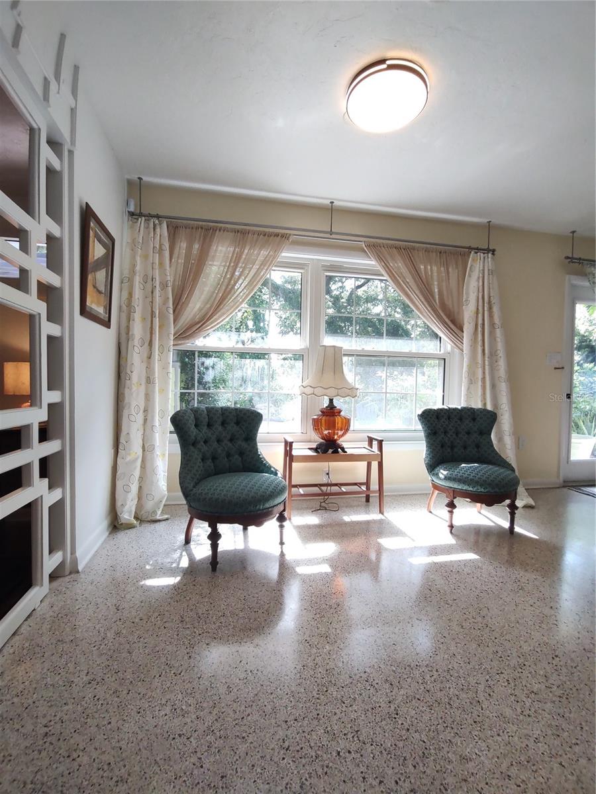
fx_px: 367
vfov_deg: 94.5
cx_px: 298
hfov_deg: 78.1
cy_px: 397
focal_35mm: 16
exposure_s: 1/85.9
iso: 200
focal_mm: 1.66
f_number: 2.2
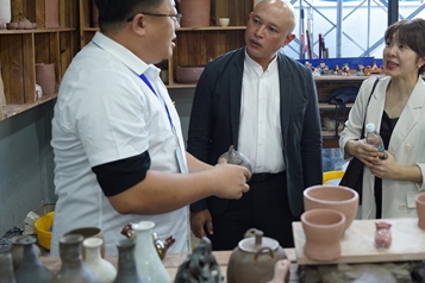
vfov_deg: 28.3
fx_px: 555
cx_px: 296
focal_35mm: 47
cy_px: 74
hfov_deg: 41.2
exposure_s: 1/60
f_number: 4
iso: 1250
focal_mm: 28
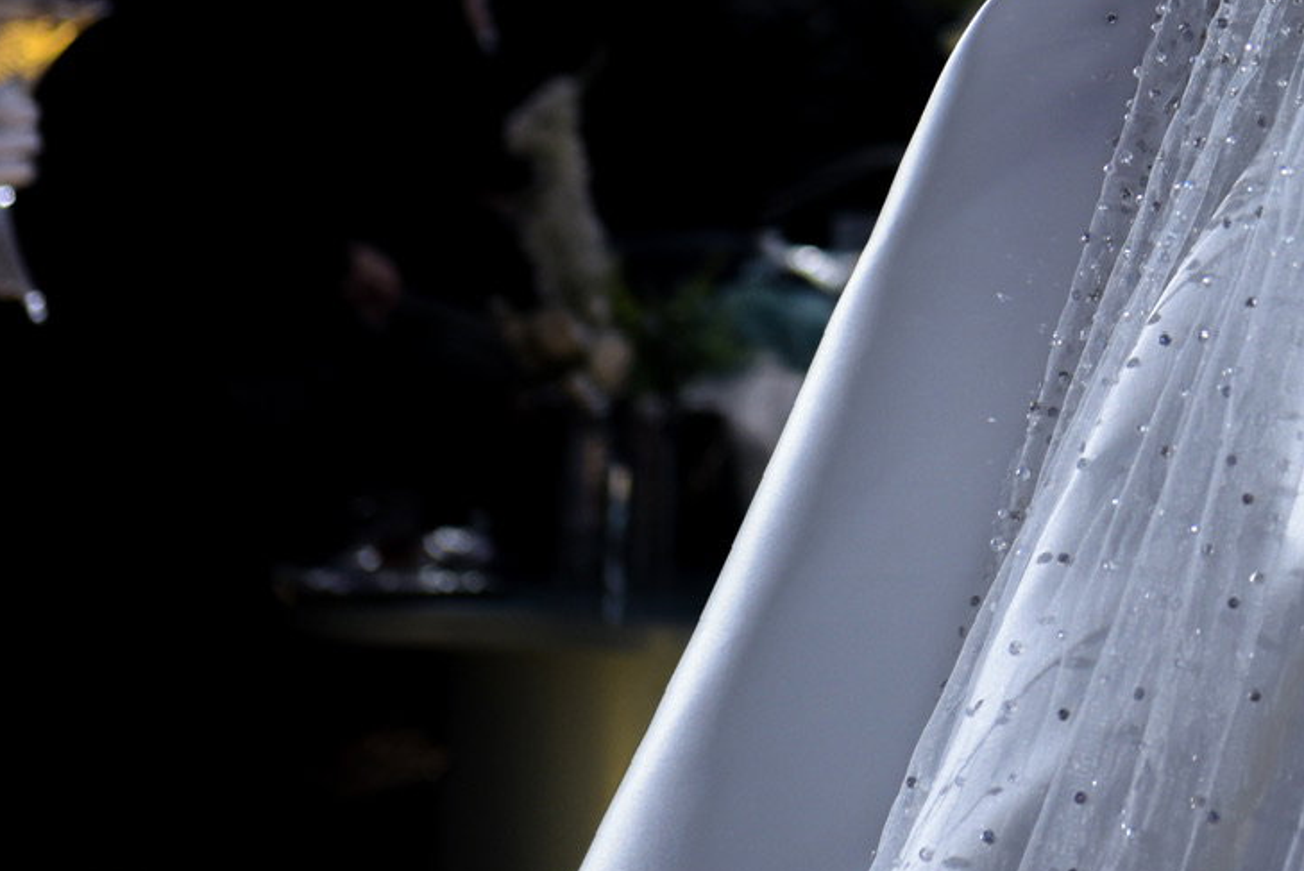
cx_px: 1733
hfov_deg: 9.1
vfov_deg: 6.2
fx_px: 8010
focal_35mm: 221
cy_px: -435
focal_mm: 70
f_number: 3.5
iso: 500
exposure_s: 1/125
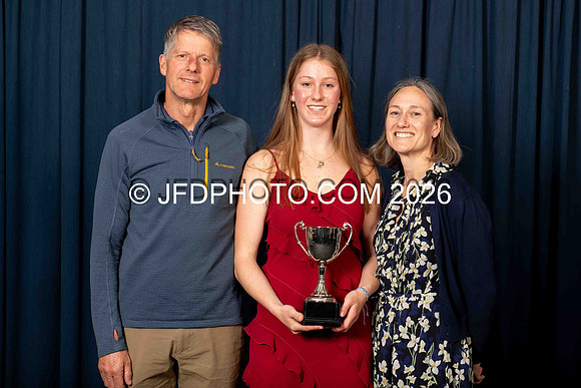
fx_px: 1440
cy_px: 174
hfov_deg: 22.8
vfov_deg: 15.3
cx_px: 349
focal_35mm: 89
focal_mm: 70
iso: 200
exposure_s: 1/250
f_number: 5.6
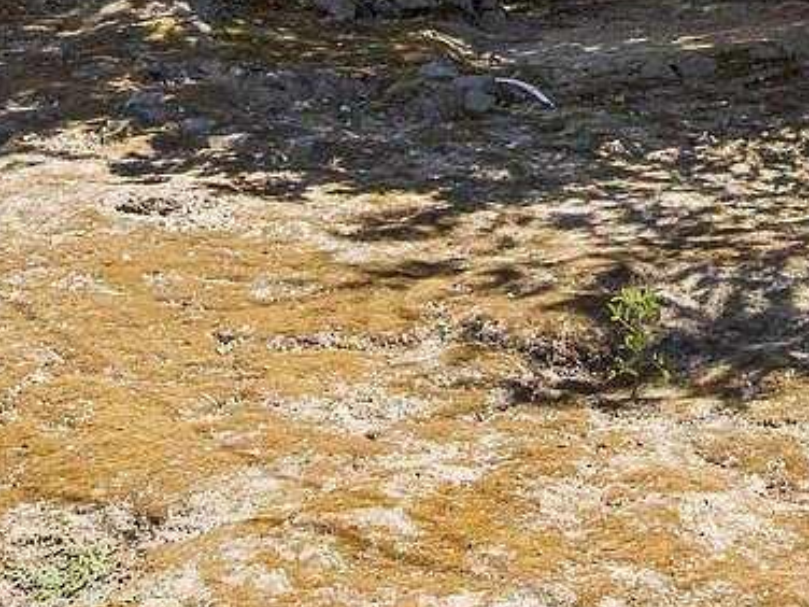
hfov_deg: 19.8
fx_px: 2080
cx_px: 1127
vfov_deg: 13.2
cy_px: -761
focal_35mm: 89
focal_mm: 17
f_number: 9
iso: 250
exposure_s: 1/500
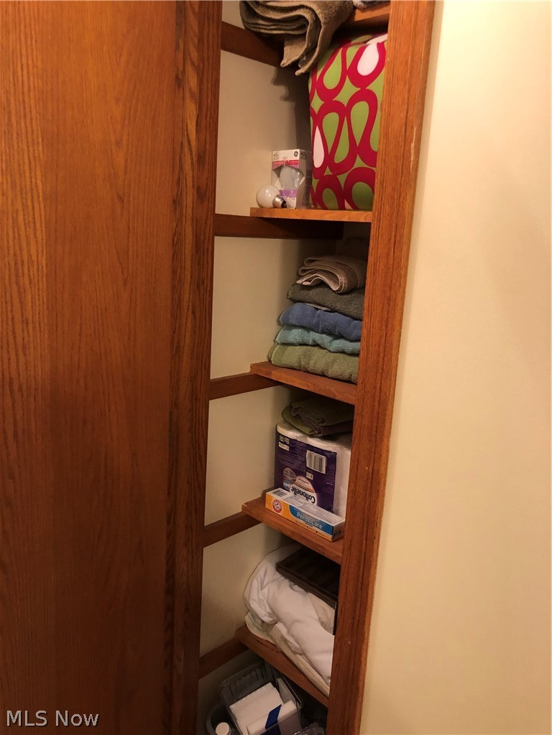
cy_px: 368
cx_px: 276
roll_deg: -3.4
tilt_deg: -11.5
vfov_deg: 63.4
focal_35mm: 28
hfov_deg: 49.7
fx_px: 595
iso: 100
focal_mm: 4
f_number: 1.8
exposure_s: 1/12
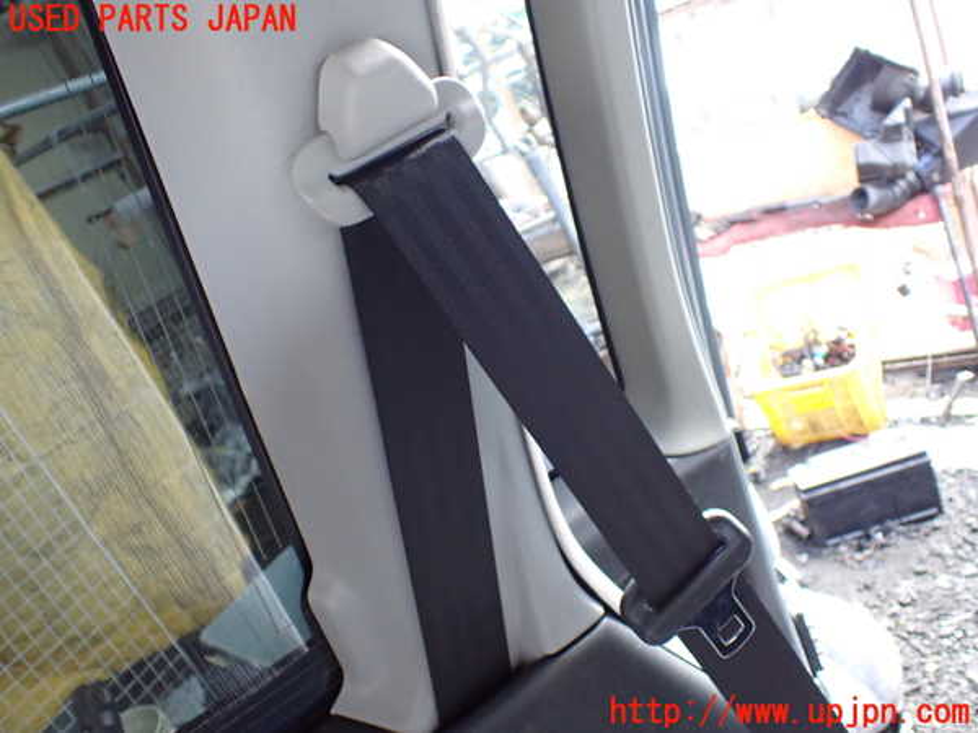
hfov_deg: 60.0
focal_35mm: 30
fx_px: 848
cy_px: 366
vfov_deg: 46.8
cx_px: 489
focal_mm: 5.4
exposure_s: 1/100
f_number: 2.3
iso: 800
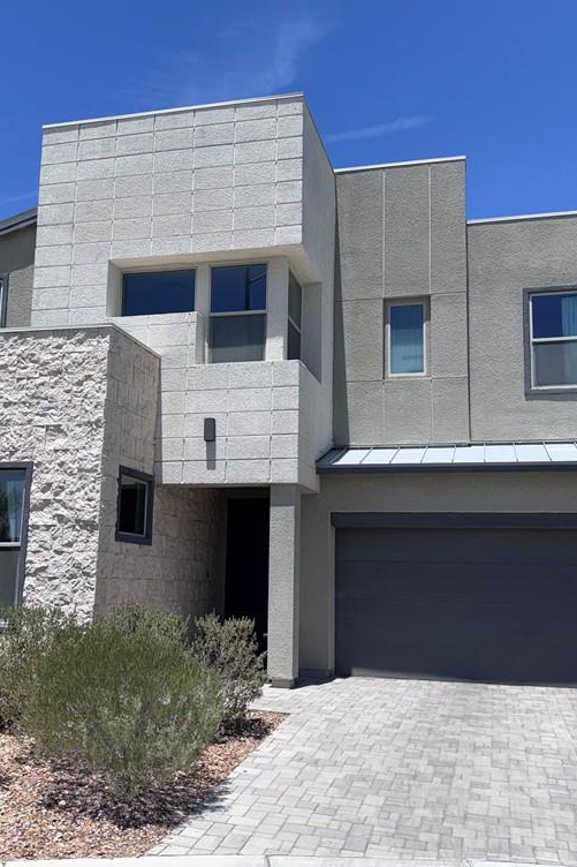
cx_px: 281
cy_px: 427
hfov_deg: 38.9
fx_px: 818
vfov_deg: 55.8
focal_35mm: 34
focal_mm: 6.76
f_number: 1.78
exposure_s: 1/6410
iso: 64
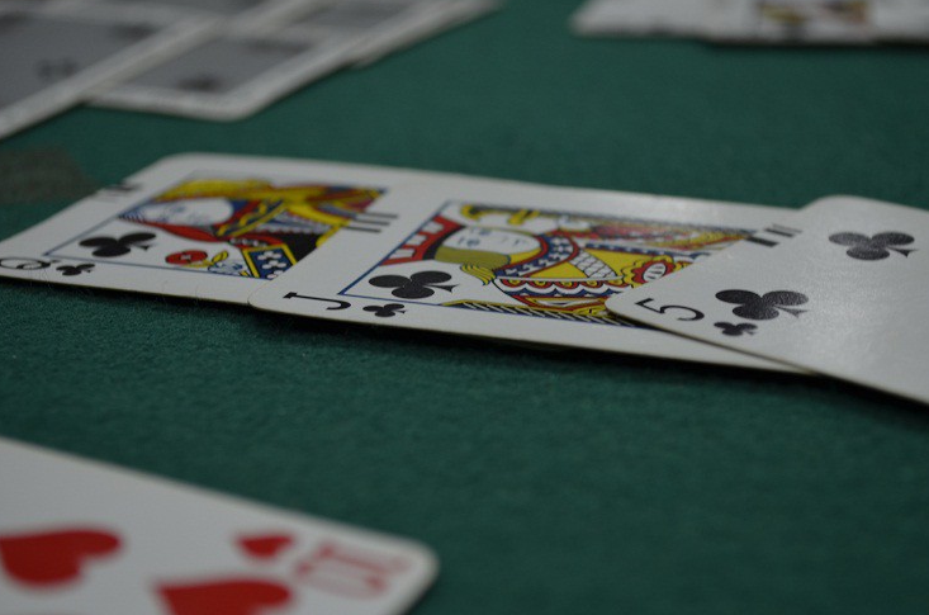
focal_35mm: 72
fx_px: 1854
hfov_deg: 28.1
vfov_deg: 18.8
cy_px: 301
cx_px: 480
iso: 200
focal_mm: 44
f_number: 5.3
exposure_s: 1/45
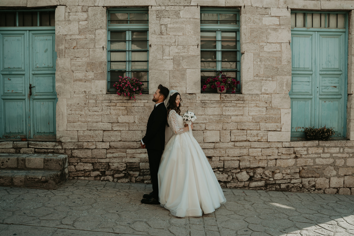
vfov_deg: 37.8
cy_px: 118
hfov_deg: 54.4
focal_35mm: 35
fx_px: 344
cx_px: 177
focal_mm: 35
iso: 100
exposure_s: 1/400
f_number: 2.5
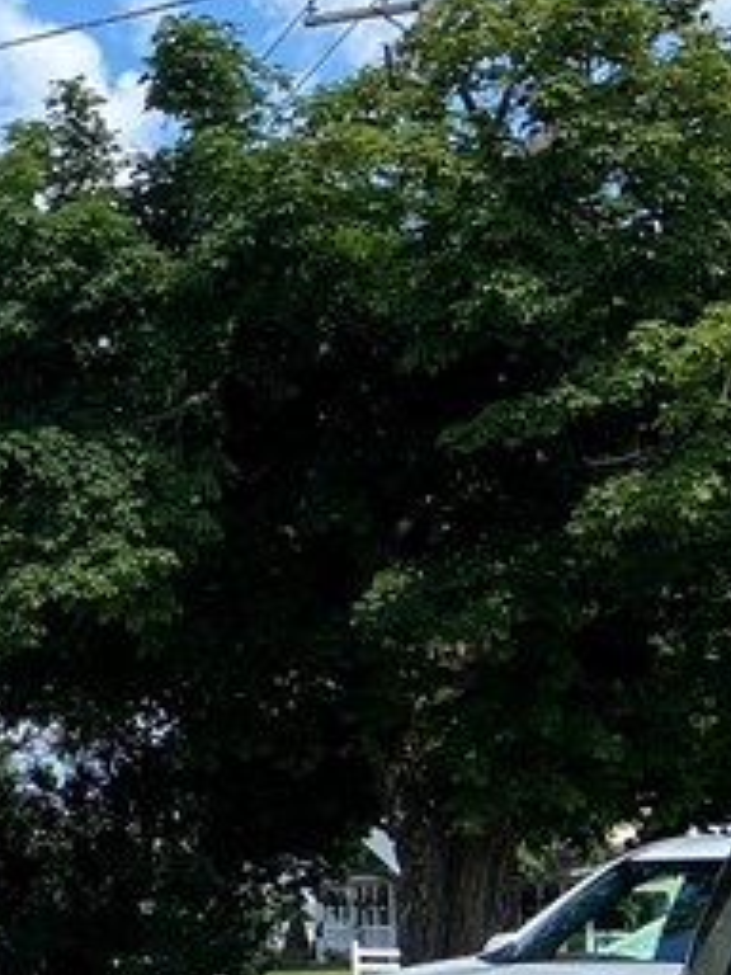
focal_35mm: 104
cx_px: -902
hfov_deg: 12.0
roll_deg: +0.0
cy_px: 644
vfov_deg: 18.8
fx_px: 2928
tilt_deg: +5.5
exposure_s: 1/1961
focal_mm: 4.25
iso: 32
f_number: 1.8
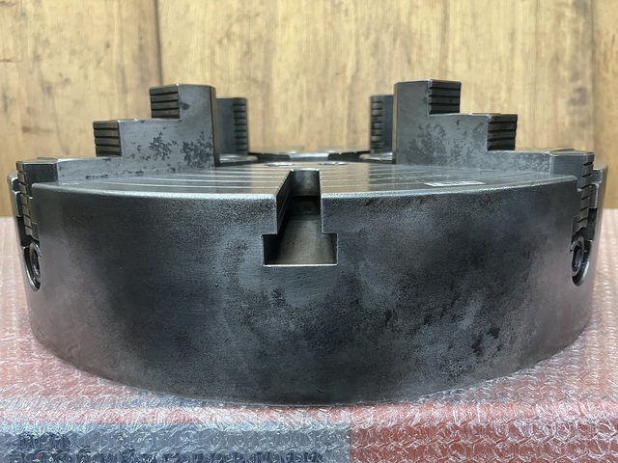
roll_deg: +1.6
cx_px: 309
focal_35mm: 26
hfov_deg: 67.3
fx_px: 464
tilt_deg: -14.5
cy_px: 232
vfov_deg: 53.1
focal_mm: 5.1
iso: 320
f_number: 1.6
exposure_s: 1/60
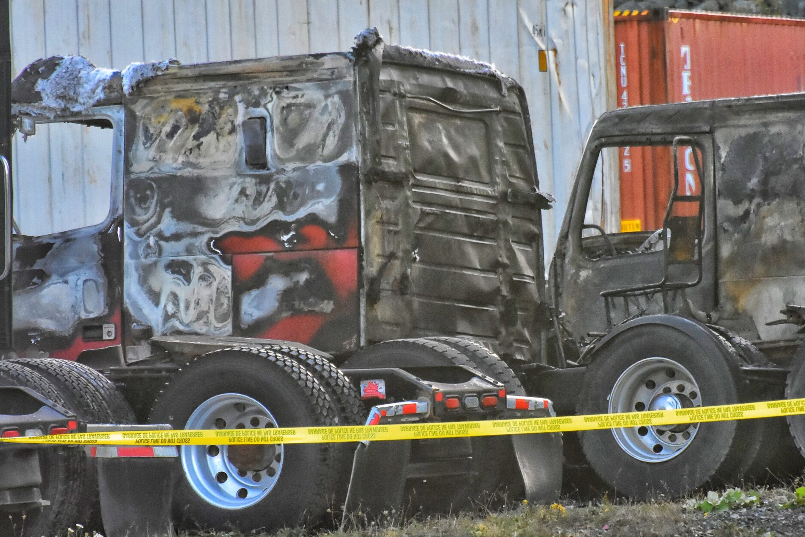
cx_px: 468
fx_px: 13797
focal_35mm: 617
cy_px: 281
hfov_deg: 3.3
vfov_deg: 2.2
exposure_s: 1/200
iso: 3200
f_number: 8
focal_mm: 300
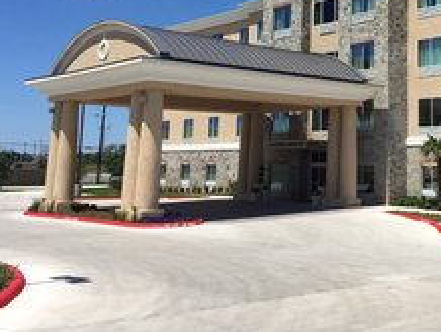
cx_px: 372
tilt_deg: +7.9
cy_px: 67
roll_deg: -0.9
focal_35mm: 51
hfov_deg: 35.8
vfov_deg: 28.0
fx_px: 650
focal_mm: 4.15
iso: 32
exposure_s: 1/3049
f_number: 2.2
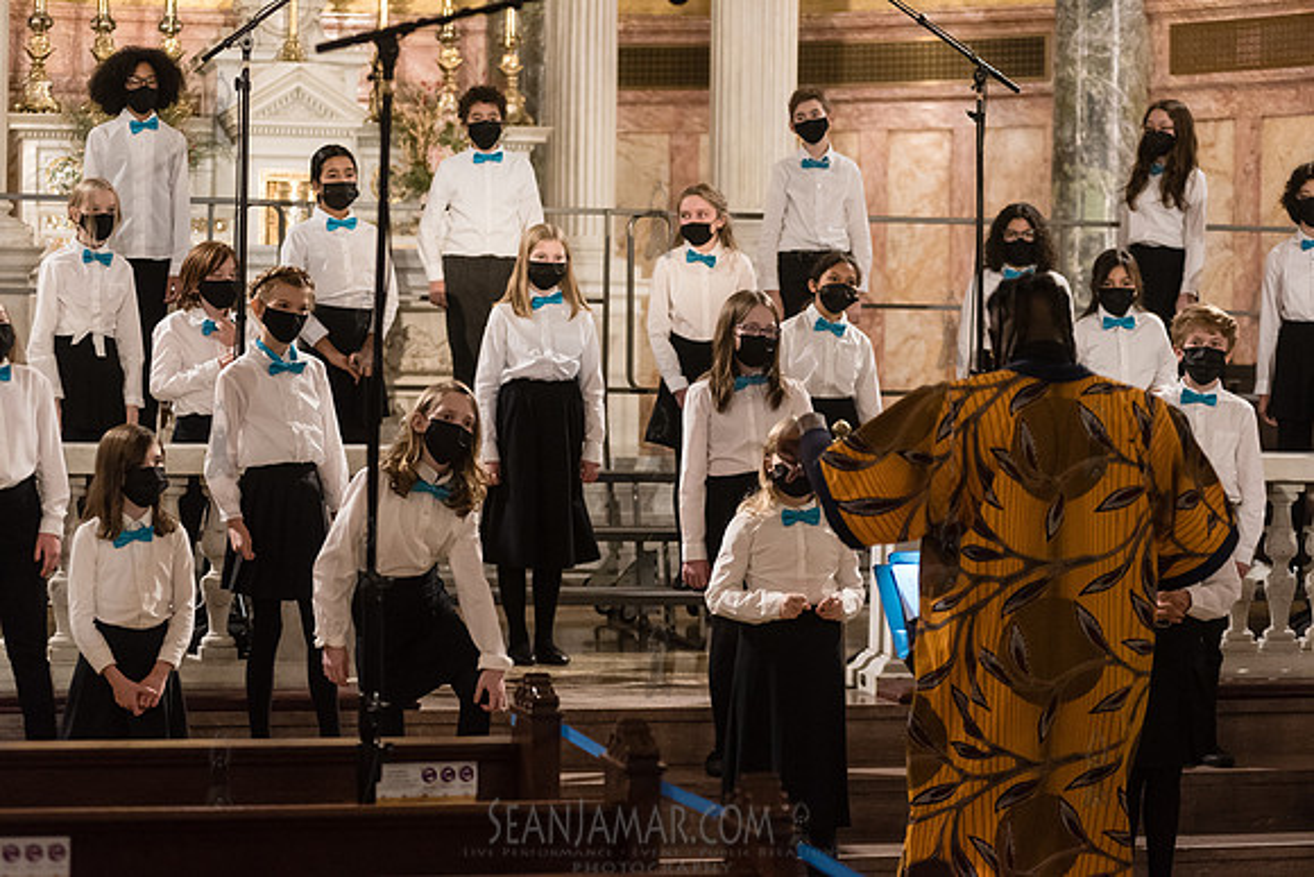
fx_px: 3140
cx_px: 657
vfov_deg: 15.9
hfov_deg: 23.6
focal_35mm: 86
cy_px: 438
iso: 4000
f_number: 4
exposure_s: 1/200
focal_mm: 86
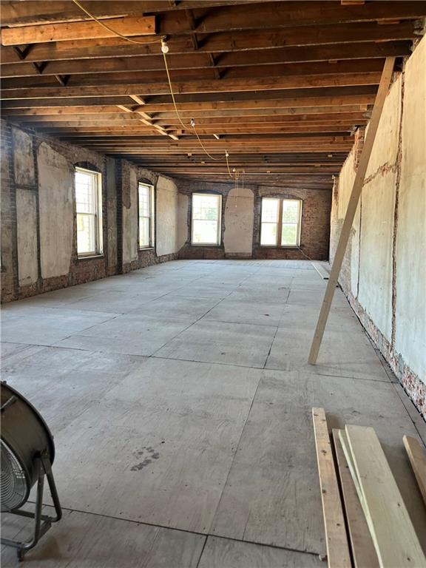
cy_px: 284
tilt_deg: -7.4
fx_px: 427
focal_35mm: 26
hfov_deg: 53.1
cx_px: 213
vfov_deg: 67.3
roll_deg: -2.1
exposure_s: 1/60
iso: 160
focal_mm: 5.1
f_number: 1.6
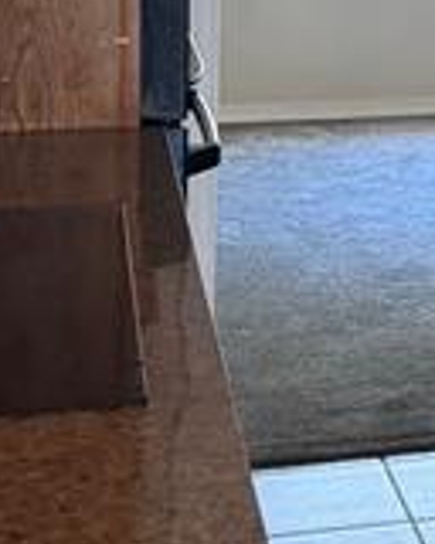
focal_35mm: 150
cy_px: -136
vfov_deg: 12.5
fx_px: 2414
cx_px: 1251
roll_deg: -3.0
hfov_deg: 8.7
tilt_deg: -4.1
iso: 250
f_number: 1.78
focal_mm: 6.76
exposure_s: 1/60
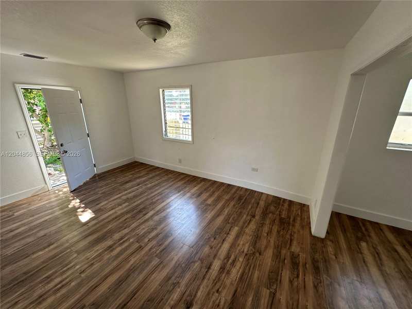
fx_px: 167
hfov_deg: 102.1
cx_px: 206
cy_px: 154
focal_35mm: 14
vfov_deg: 85.7
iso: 100
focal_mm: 2.22
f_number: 2.2
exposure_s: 1/99
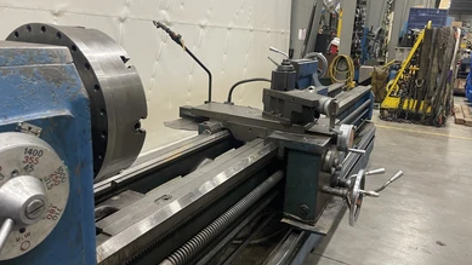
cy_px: 123
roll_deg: -2.2
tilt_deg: -13.2
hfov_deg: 67.9
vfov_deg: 41.5
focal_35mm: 28
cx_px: 238
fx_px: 351
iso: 320
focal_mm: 5.1
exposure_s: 1/60
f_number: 1.6
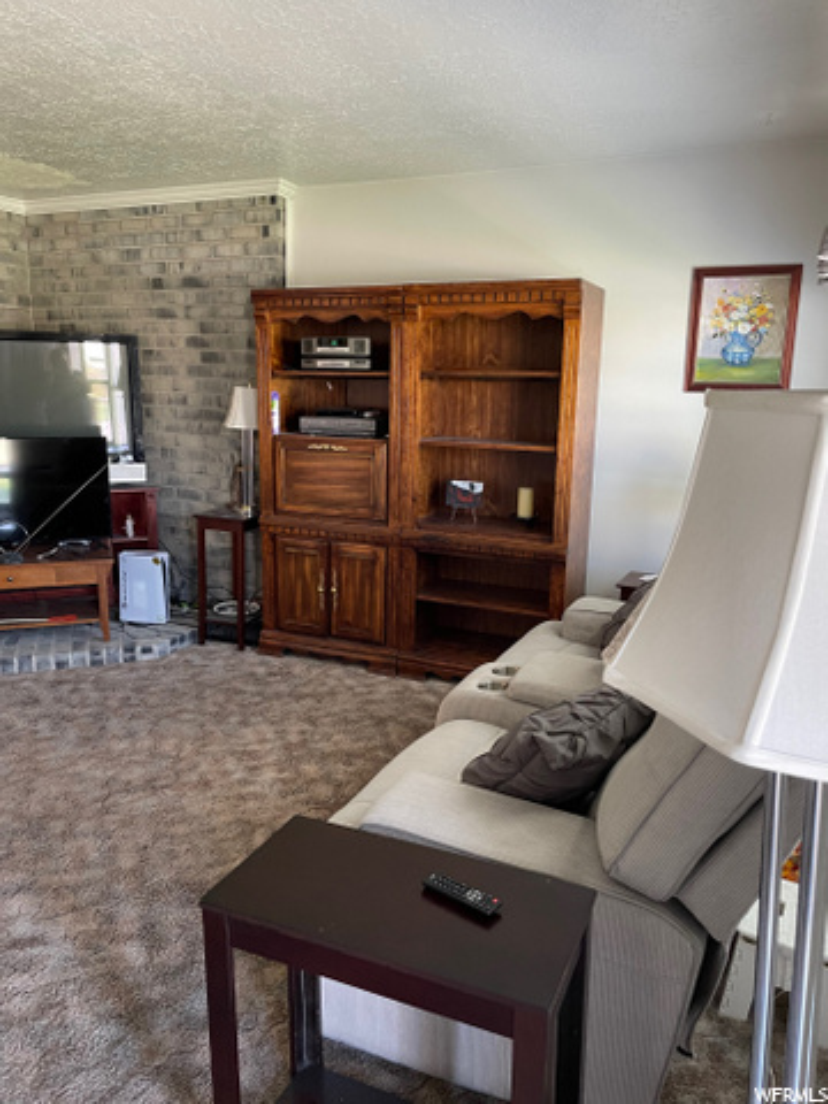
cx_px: 414
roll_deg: -0.6
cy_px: 552
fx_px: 829
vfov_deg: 67.3
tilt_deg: -9.0
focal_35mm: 26
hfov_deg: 53.1
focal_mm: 4.2
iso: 250
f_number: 1.6
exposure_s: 1/60
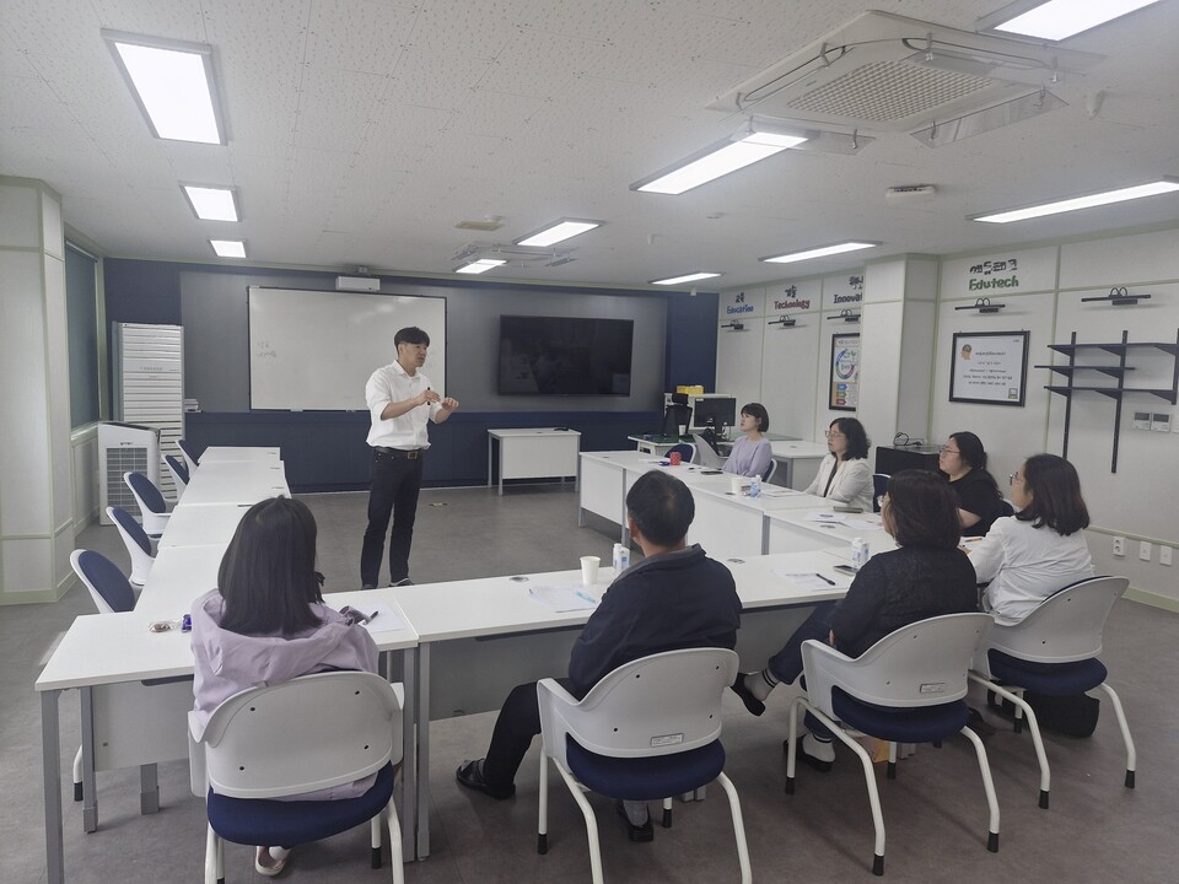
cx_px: 590
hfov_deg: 73.9
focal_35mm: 23
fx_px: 783
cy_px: 442
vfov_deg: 58.9
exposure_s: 1/120
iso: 50
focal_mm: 5.54
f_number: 1.8
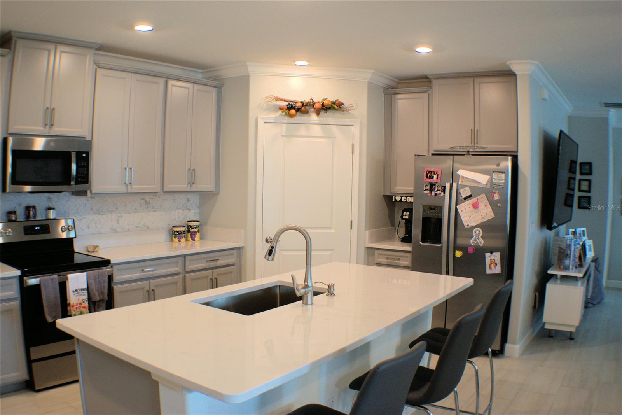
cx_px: 311
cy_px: 208
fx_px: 752
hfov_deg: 45.0
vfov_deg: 30.9
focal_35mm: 44
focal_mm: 29
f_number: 4.5
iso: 400
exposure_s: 1/80
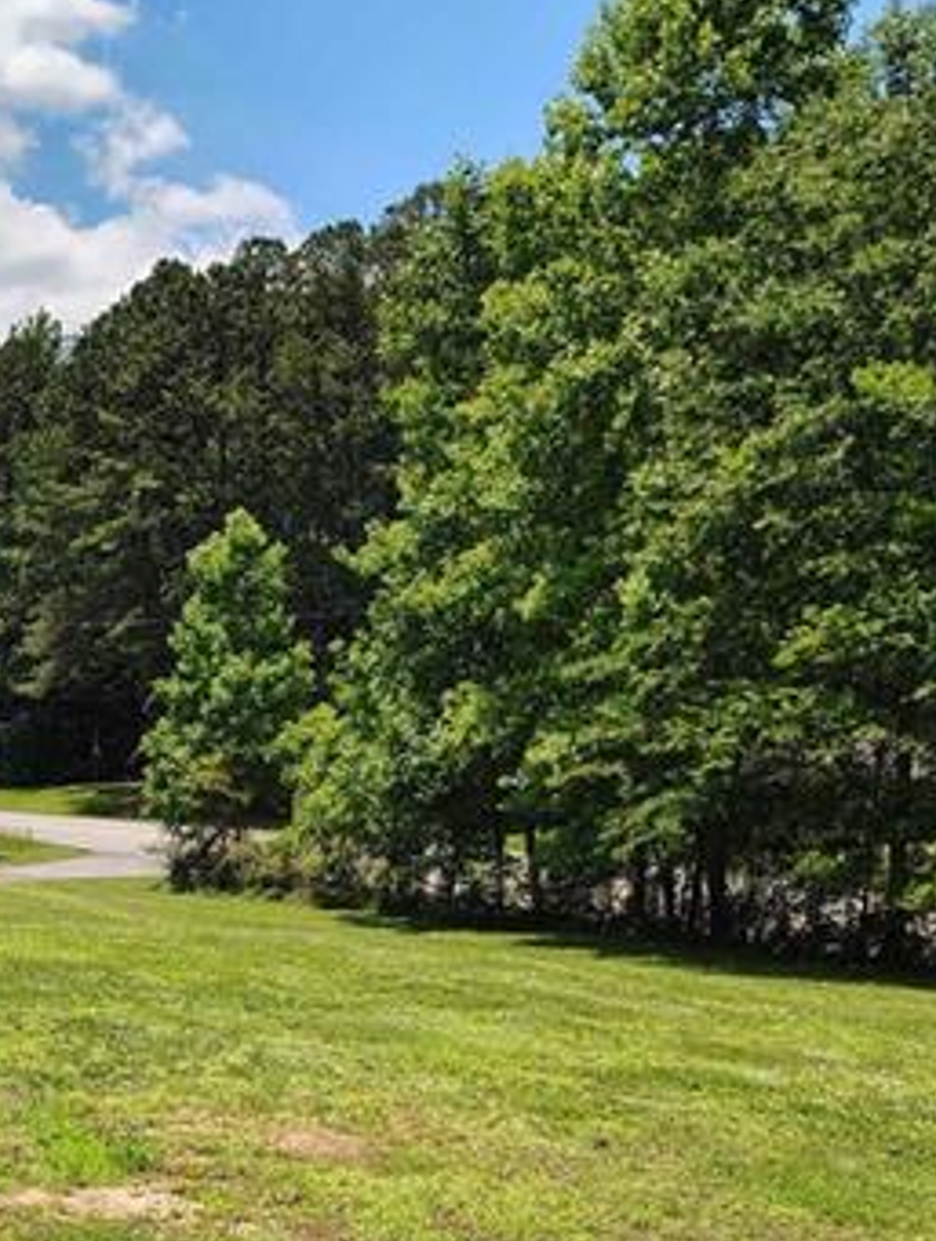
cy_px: 1030
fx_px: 1941
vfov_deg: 34.2
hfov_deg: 26.4
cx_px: 131
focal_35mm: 54
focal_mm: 5.56
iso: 100
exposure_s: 1/613
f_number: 1.8
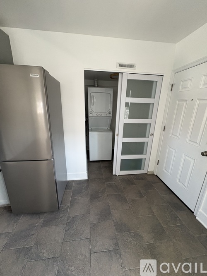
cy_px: 138
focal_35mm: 14
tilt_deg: -15.6
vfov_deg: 102.1
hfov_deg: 85.7
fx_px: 112
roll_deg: -0.6
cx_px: 104
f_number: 2.2
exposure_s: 1/60
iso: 320
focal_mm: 2.22
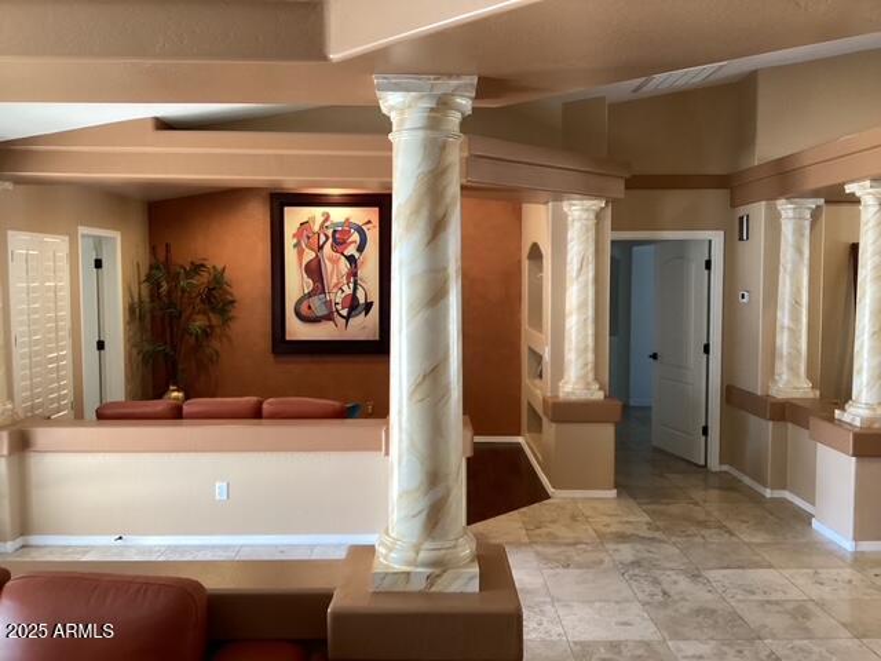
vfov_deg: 45.4
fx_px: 789
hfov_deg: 58.4
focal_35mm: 31
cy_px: 330
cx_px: 440
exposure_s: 1/50
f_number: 2.4
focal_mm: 3.3
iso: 200
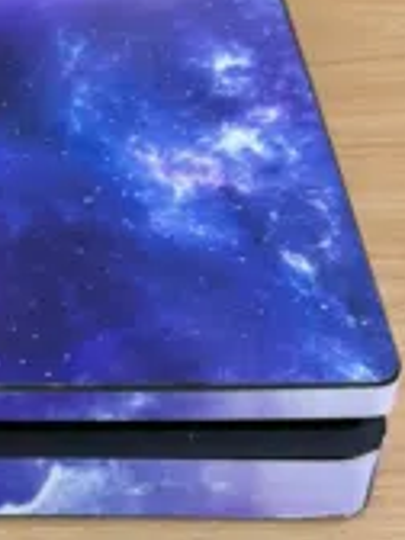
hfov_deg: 23.9
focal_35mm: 57
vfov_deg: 33.4
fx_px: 889
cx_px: -51
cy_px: 366
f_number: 1.78
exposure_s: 1/50
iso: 320
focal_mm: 6.76
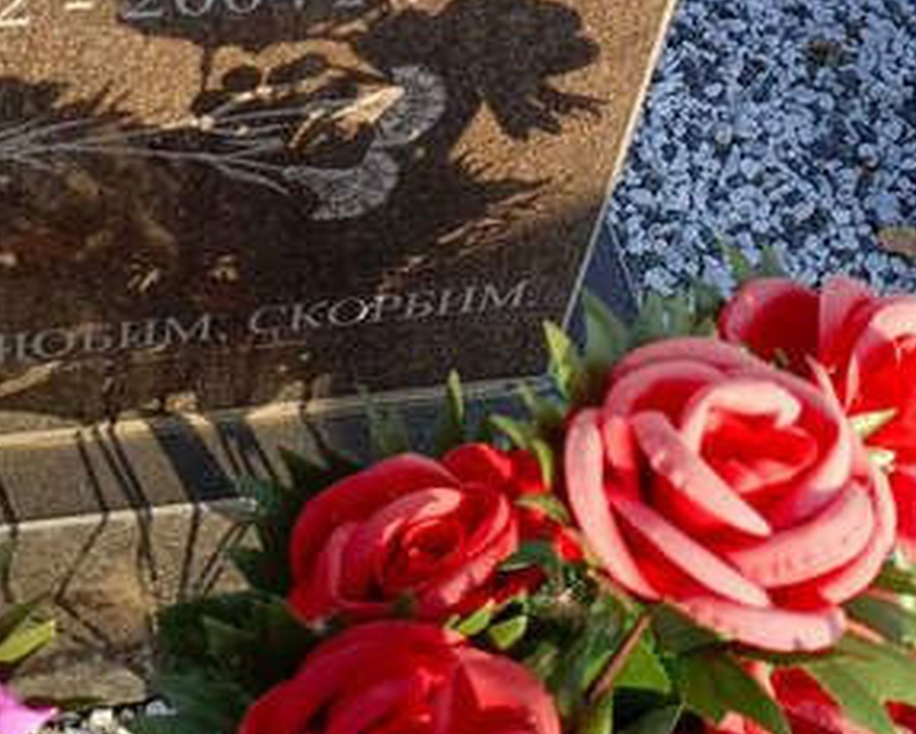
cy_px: -22
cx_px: 409
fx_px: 1845
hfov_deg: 27.9
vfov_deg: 21.6
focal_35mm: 68
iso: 114
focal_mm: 4.76
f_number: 1.69
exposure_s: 1/498
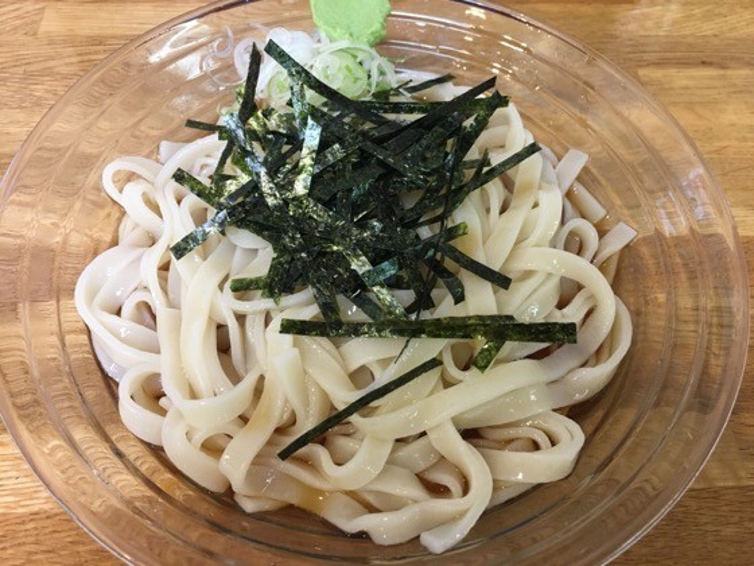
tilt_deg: -56.3
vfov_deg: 48.2
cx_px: 377
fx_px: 632
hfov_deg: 61.7
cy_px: 283
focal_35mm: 29
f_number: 2.2
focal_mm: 4.15
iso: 40
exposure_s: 1/15
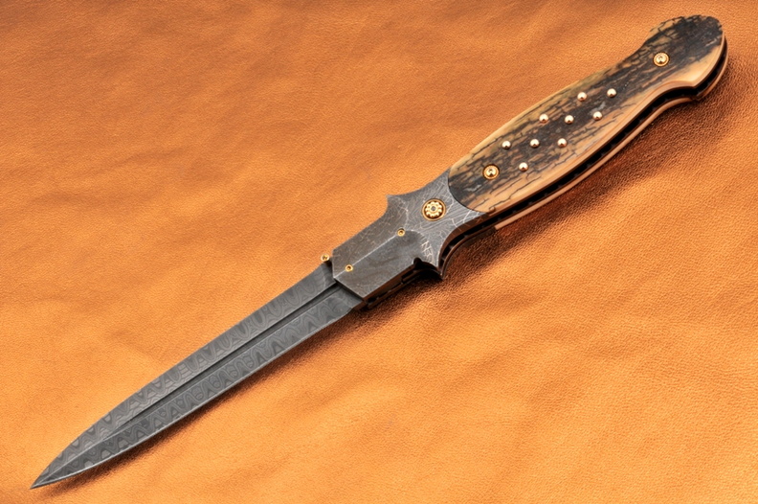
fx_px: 3312
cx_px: 379
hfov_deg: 13.1
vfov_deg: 8.7
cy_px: 252
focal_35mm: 158
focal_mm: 105
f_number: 36
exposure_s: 1/160
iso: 200
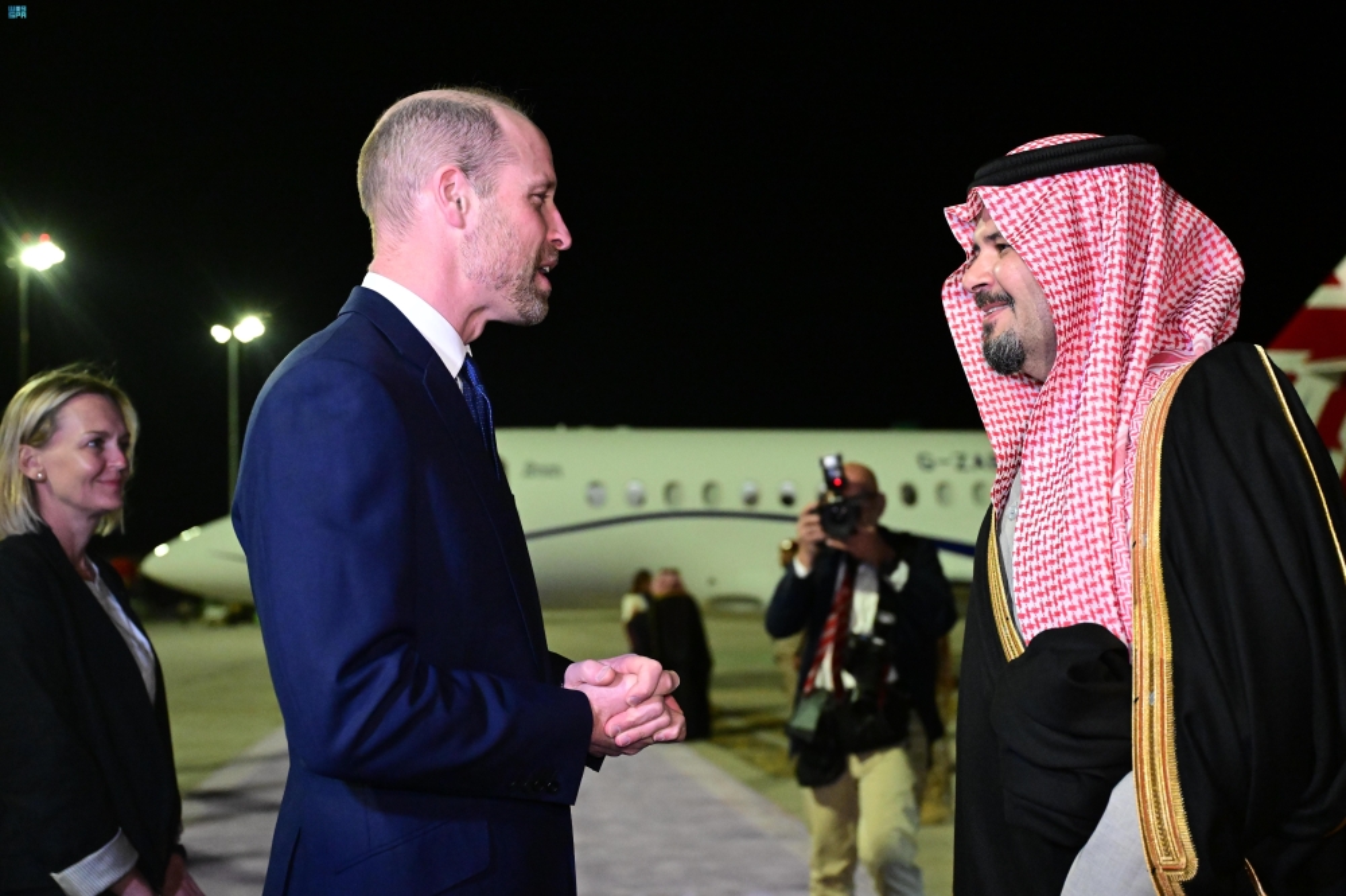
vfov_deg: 33.4
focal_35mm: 40
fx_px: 1495
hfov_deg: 48.5
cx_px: 673
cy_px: 448
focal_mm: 40
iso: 10000
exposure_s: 1/400
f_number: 3.2
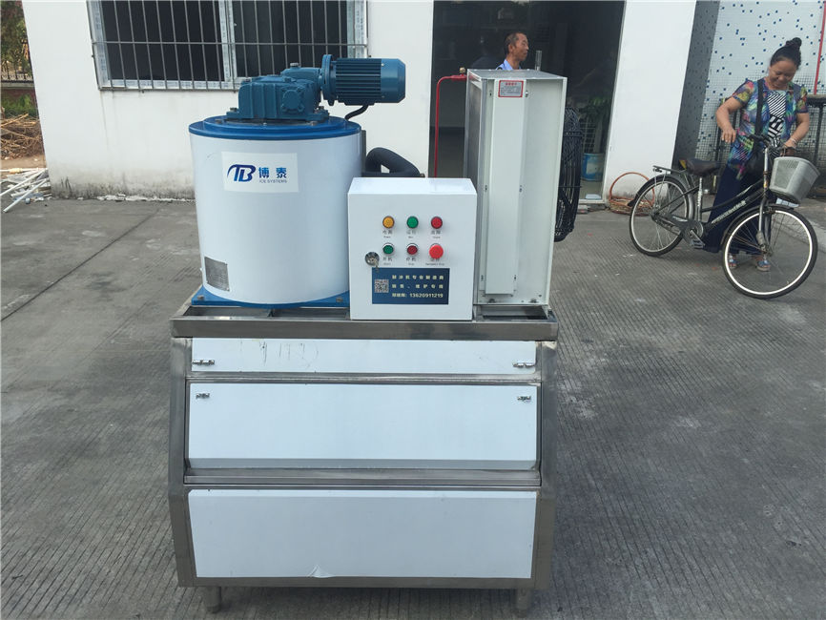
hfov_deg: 61.6
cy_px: 310
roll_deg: -3.0
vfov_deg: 48.2
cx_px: 413
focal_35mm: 29
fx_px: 692
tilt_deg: -23.5
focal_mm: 4.15
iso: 32
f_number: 2.2
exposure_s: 1/746
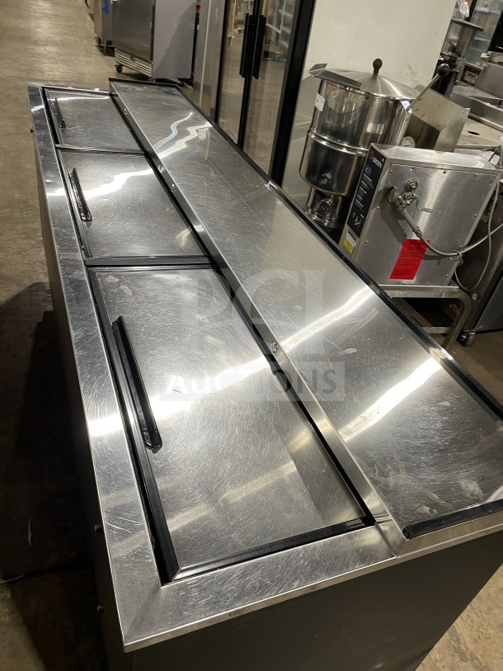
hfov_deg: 53.1
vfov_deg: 67.3
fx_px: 504
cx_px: 252
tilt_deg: -36.0
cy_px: 336
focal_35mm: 26
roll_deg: -13.2
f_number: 1.6
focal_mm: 4.2
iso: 80
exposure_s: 1/51
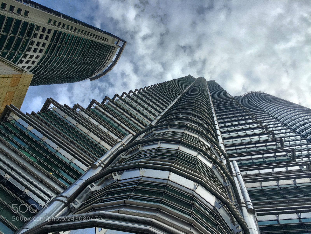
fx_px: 261
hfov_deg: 61.7
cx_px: 156
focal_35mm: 29
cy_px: 117
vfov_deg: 48.2
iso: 32
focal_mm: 4.15
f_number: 2.2
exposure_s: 1/4950
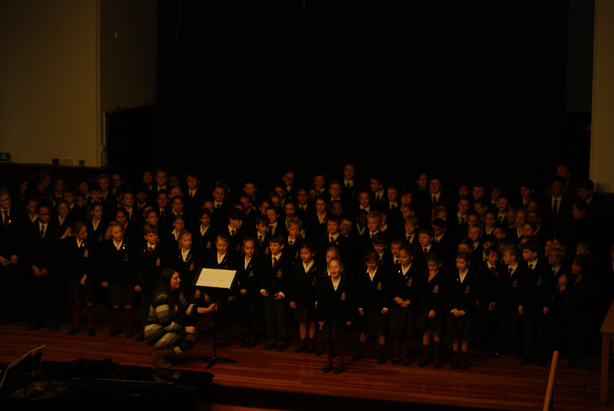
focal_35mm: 82
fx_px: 1409
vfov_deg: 16.6
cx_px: 307
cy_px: 206
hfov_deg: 24.6
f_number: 4
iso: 400
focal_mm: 55
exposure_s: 1/80
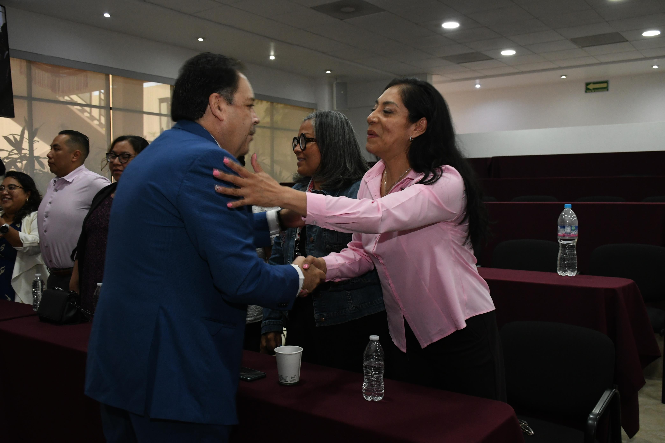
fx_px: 628
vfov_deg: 38.9
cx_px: 332
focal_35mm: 34
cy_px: 222
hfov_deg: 55.8
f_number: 5
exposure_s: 1/100
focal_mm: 23
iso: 2000
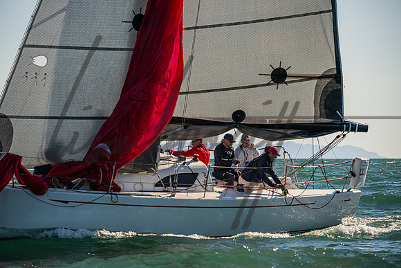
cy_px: 134
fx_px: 2304
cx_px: 200
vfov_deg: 6.6
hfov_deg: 9.9
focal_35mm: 207
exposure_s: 1/4000
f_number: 5.6
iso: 400
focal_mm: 200
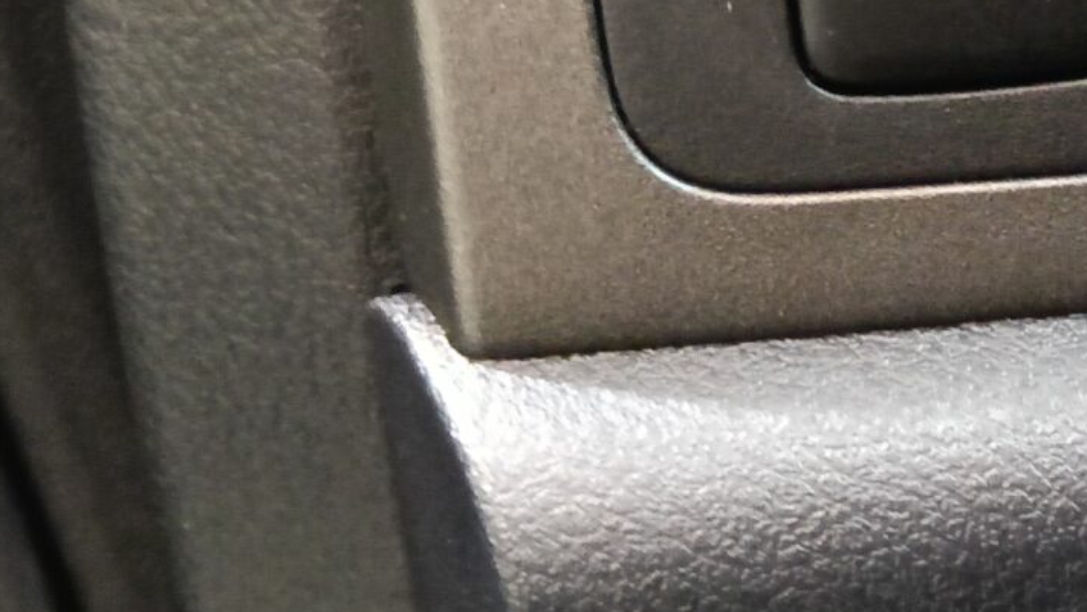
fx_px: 3055
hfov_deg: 17.7
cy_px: -24
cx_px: 1708
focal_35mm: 106
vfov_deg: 11.3
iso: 1600
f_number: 16
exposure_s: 1/14.3
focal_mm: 3.98
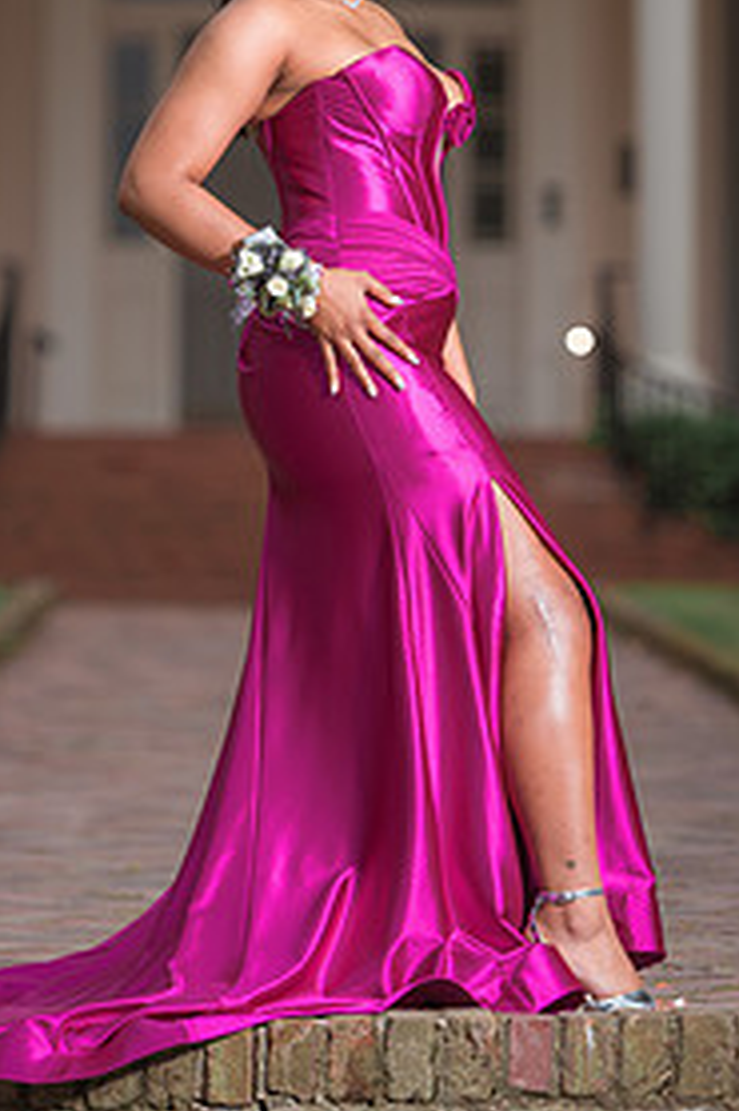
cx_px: 324
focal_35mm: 235
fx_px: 7245
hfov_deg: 5.8
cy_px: 316
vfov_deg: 8.8
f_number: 2.8
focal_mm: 145
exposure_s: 1/250
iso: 100
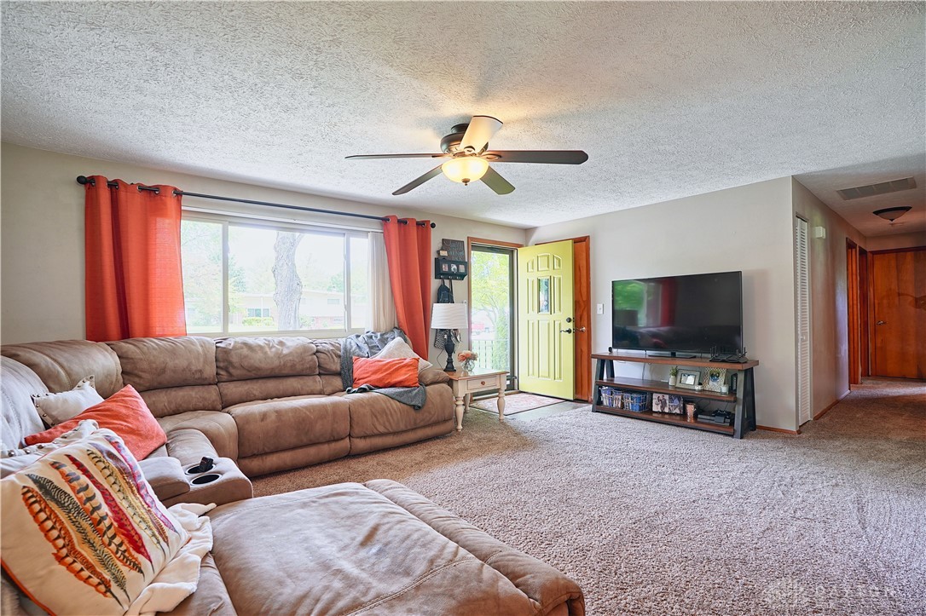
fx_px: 411
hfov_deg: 96.8
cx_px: 463
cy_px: 308
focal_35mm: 16
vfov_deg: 73.7
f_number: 7.1
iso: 400
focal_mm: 16
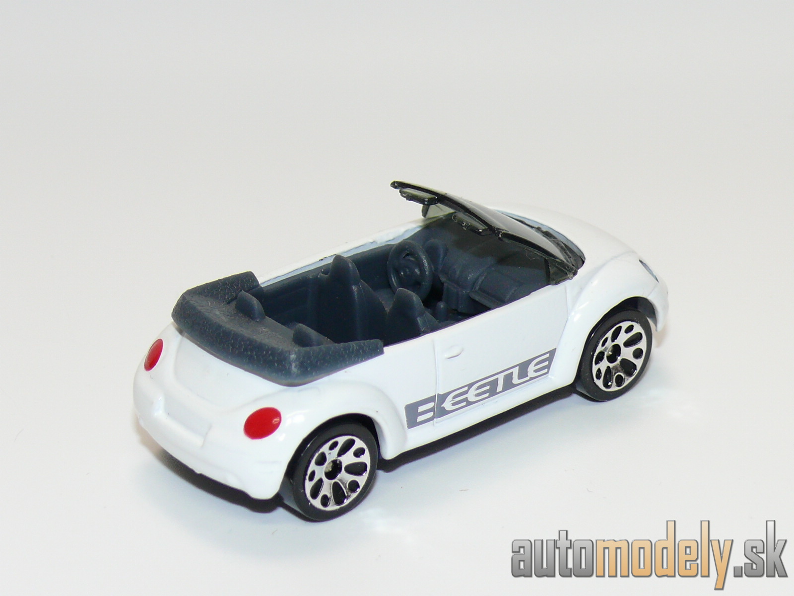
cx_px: 397
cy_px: 298
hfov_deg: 17.6
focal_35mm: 112
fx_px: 2569
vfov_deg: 13.2
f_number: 4
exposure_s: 1/30
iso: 100
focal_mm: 14.2
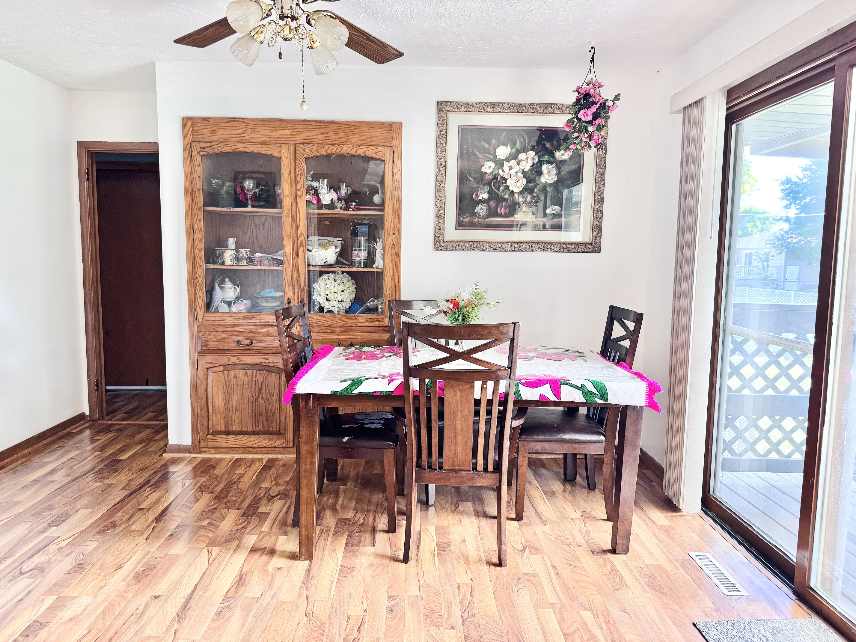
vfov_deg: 56.8
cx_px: 428
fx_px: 593
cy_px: 321
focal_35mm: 24
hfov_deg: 71.6
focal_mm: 6.76
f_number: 1.78
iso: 125
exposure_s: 1/60
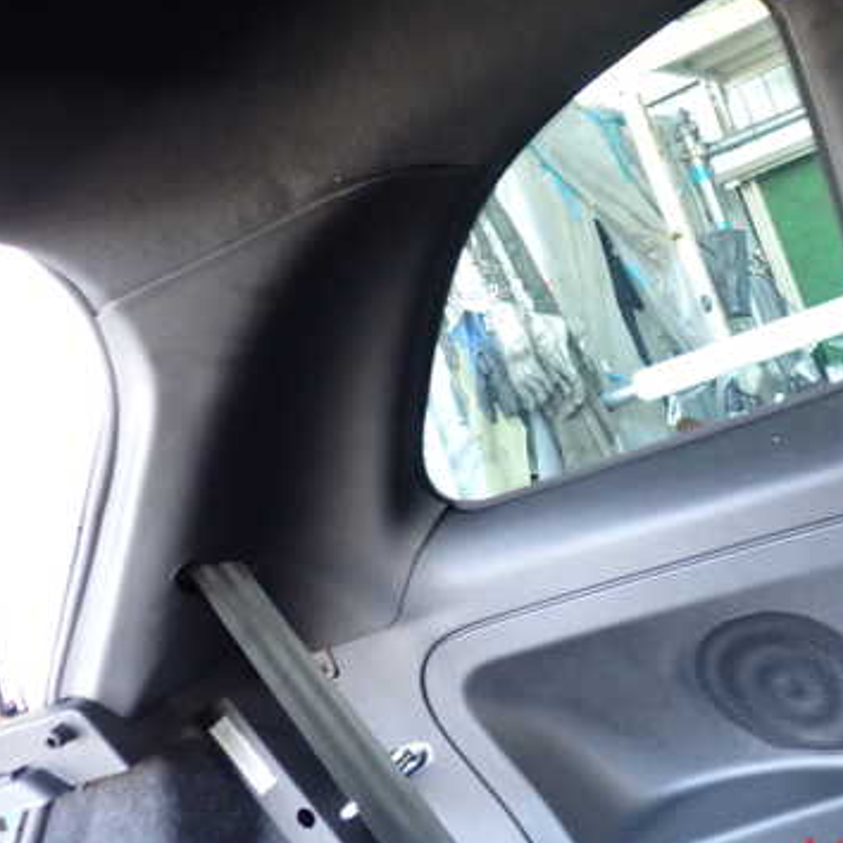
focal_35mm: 45
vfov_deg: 37.5
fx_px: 1240
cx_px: 629
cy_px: 357
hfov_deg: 36.7
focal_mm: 5.4
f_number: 2.3
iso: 320
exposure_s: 1/30
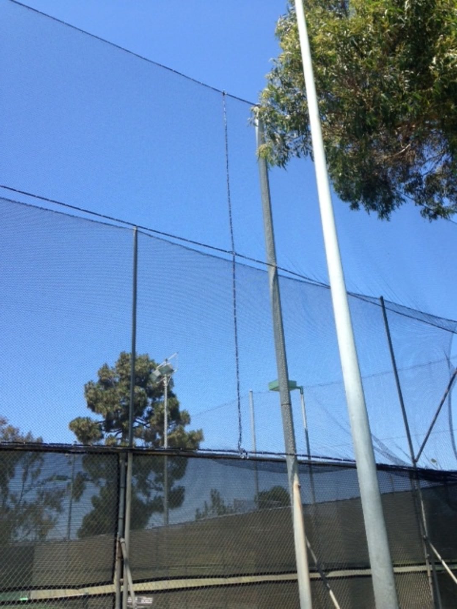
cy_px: 304
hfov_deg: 42.9
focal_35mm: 33
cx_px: 228
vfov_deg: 55.4
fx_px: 581
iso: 50
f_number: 2.4
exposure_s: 1/723
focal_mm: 4.12
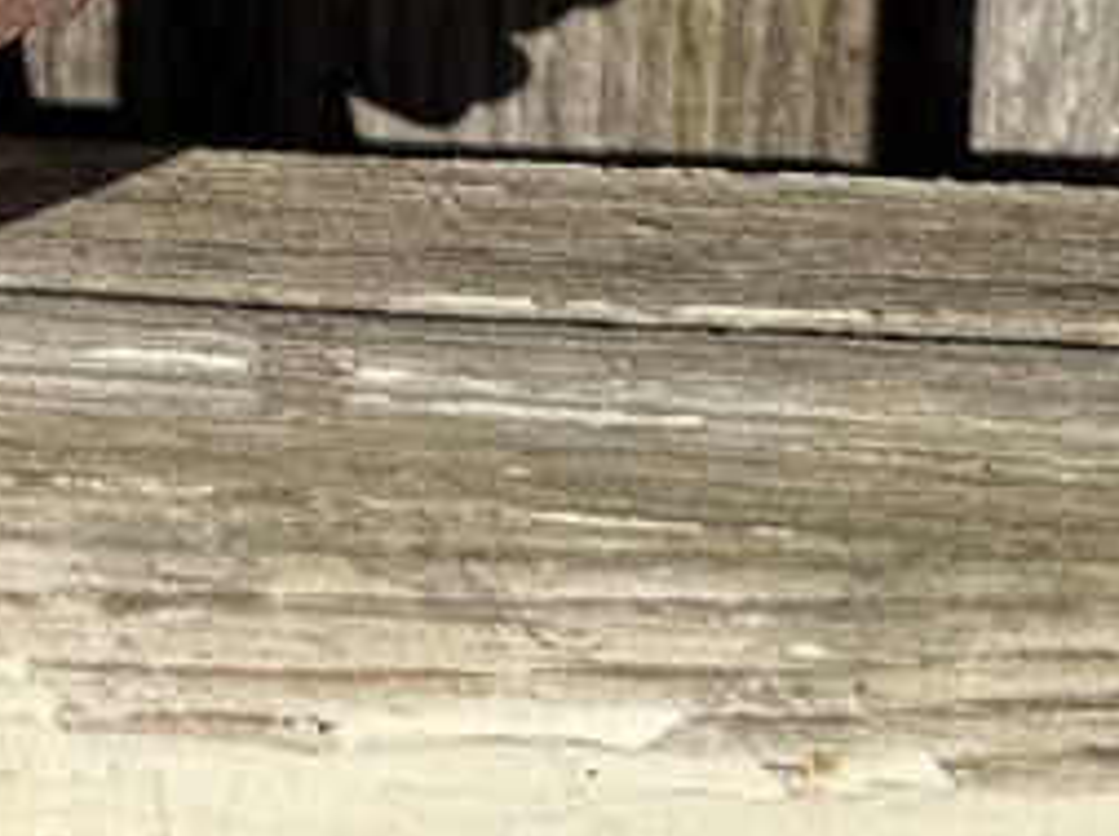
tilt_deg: -12.0
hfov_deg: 15.5
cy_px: -858
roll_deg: +1.2
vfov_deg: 11.6
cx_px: -699
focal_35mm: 114
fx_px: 3680
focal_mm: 6.76
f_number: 1.78
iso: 80
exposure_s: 1/4310
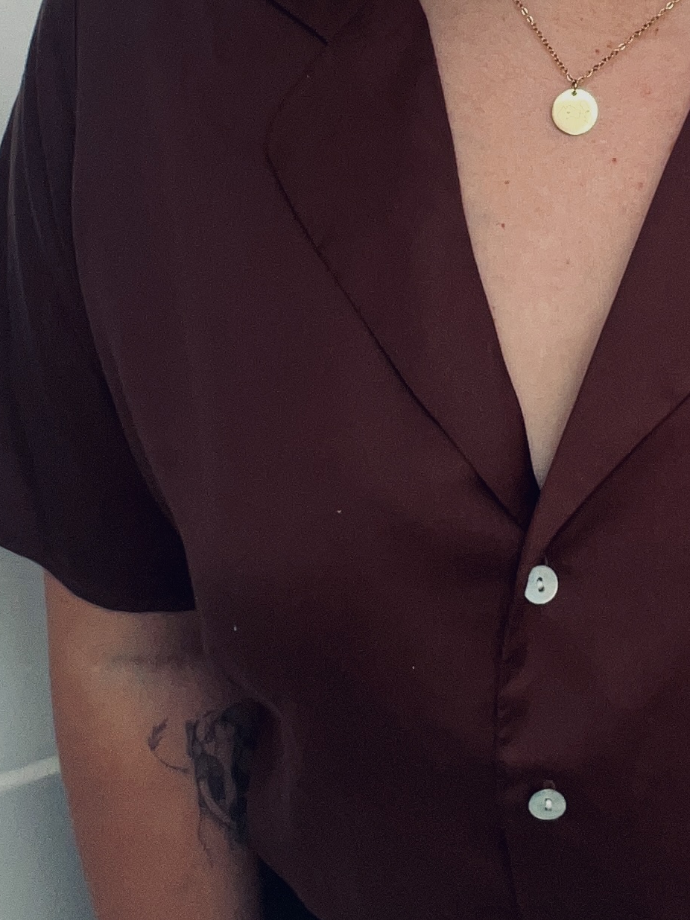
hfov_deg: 19.5
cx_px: 521
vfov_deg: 24.9
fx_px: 1994
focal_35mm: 75
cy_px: 18
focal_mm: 2.71
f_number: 2.2
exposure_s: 1/121
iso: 40
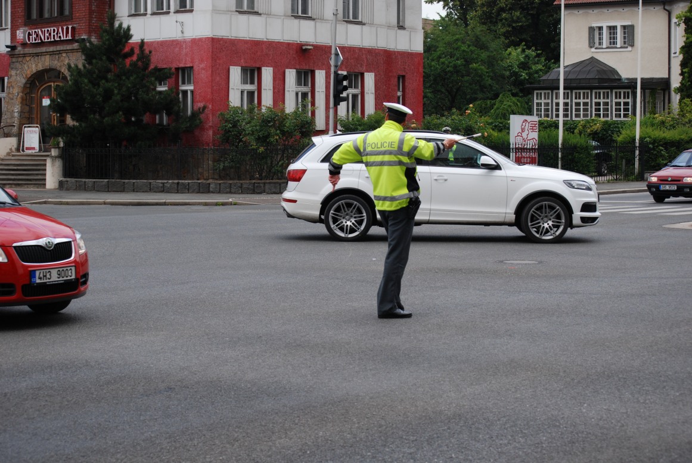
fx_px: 1443
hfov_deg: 27.0
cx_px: 346
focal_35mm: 75
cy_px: 232
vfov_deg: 18.2
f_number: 5.6
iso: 320
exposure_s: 1/800
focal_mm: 50
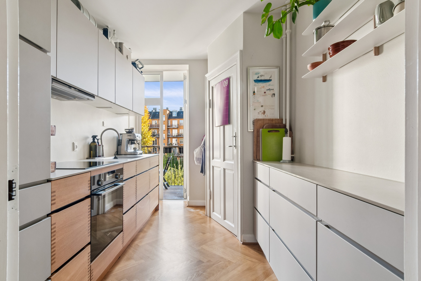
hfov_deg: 90.0
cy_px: 140
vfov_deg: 67.4
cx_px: 210
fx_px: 210
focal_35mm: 18
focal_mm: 12
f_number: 10
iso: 200
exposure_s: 1/5
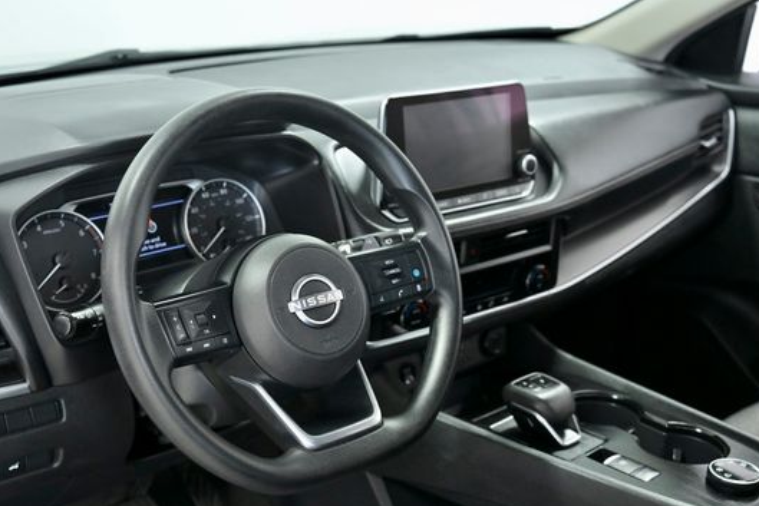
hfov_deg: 42.6
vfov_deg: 29.2
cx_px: 319
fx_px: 970
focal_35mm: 46
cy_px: 303
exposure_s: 1/200
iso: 2000
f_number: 4
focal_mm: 38
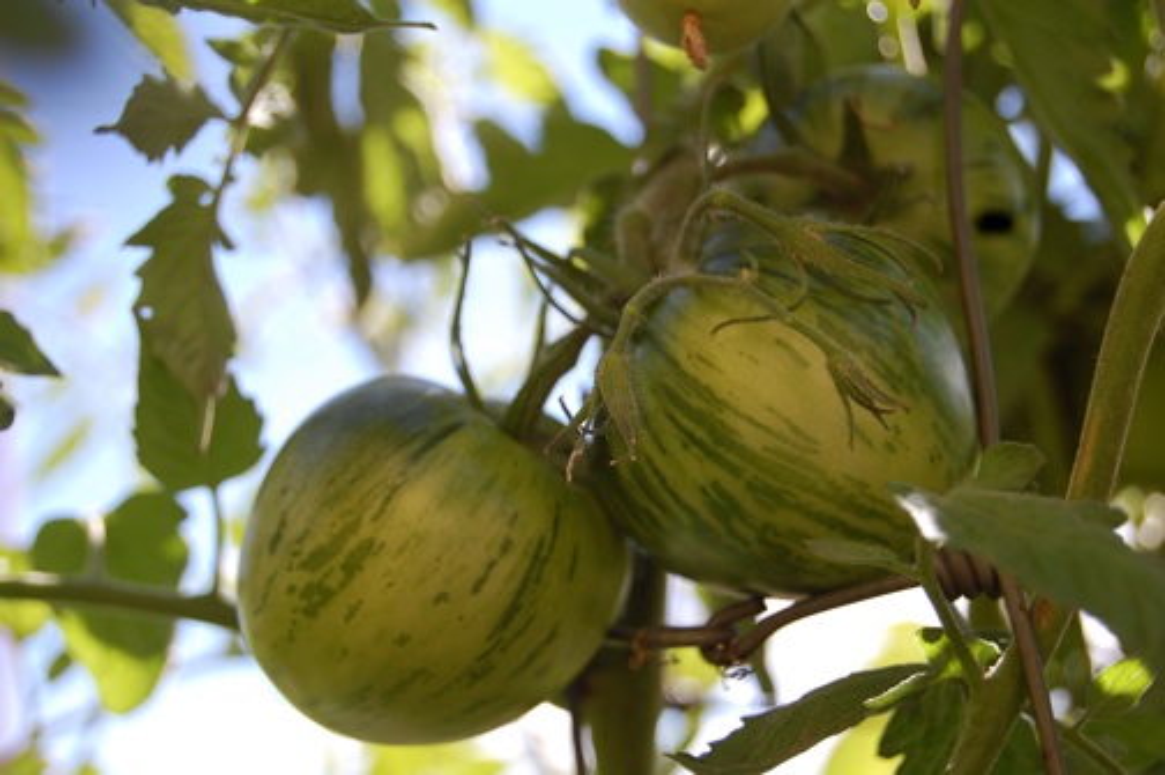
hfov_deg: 24.6
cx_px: 582
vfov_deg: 16.5
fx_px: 2667
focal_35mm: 82
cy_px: 388
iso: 400
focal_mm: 55
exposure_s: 1/500
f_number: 5.6
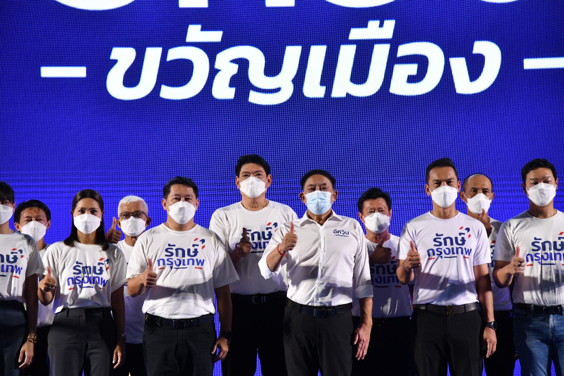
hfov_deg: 17.1
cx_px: 282
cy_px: 188
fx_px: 1880
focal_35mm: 120
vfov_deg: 11.4
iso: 1250
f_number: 4.5
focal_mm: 120
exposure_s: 1/250
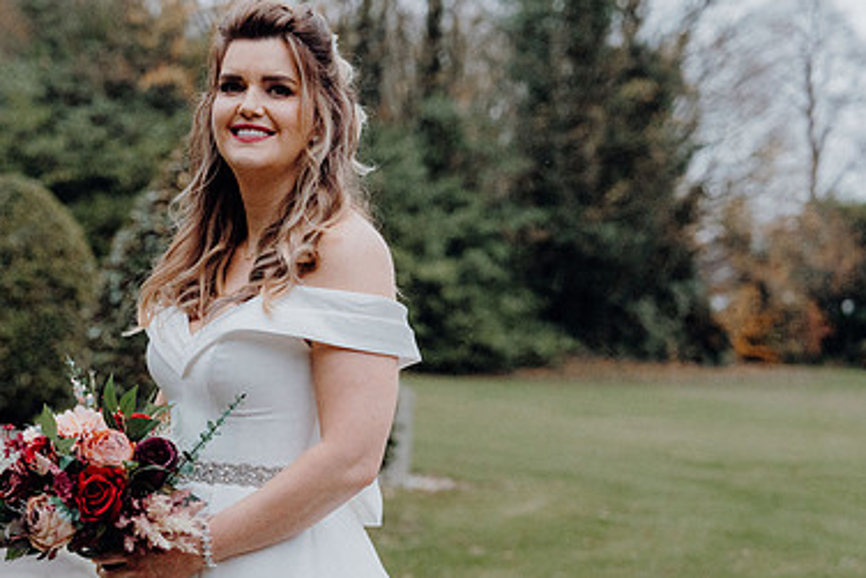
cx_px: 295
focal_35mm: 108
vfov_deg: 12.7
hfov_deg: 18.9
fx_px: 2599
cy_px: 386
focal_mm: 70
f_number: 3.5
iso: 5000
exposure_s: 1/200
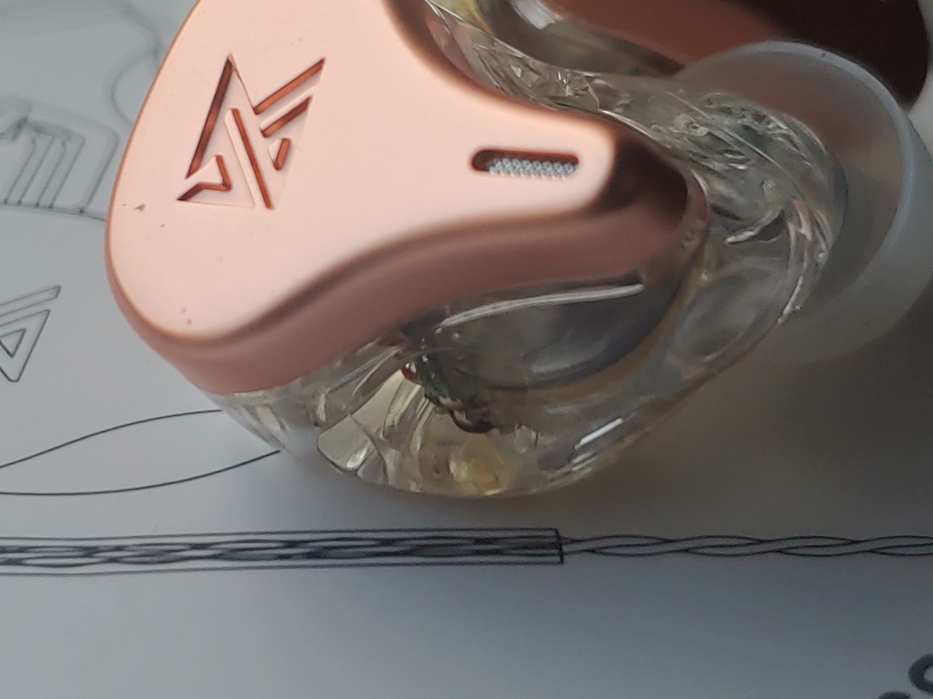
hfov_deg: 26.9
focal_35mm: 72
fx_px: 1941
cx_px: 342
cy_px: 165
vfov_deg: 20.3
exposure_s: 1/120
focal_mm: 4.23
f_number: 1.5
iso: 50
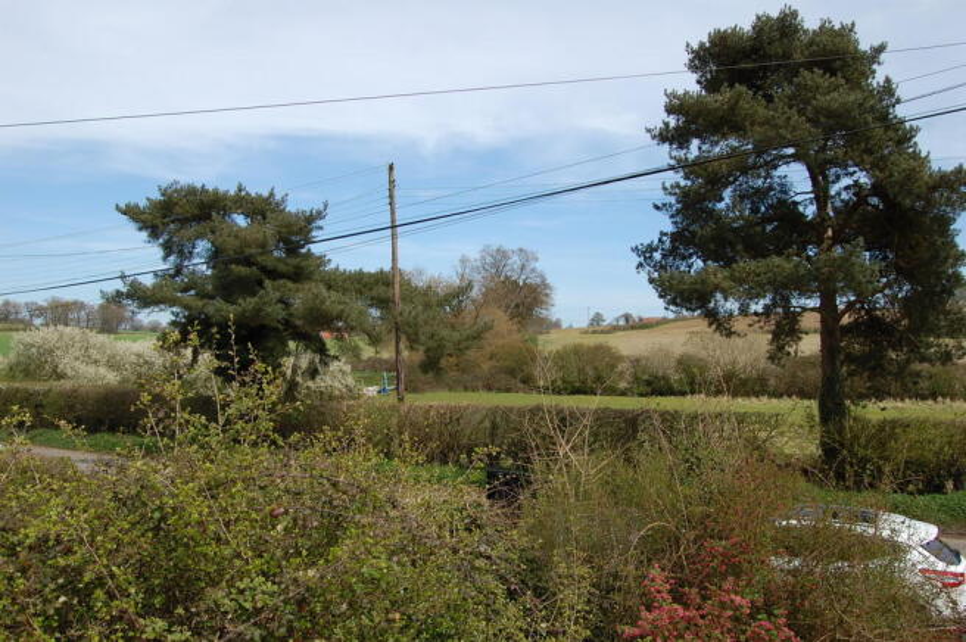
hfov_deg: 67.4
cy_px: 321
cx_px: 483
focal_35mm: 27
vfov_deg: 47.8
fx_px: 724
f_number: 9
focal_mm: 18
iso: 200
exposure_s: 1/320
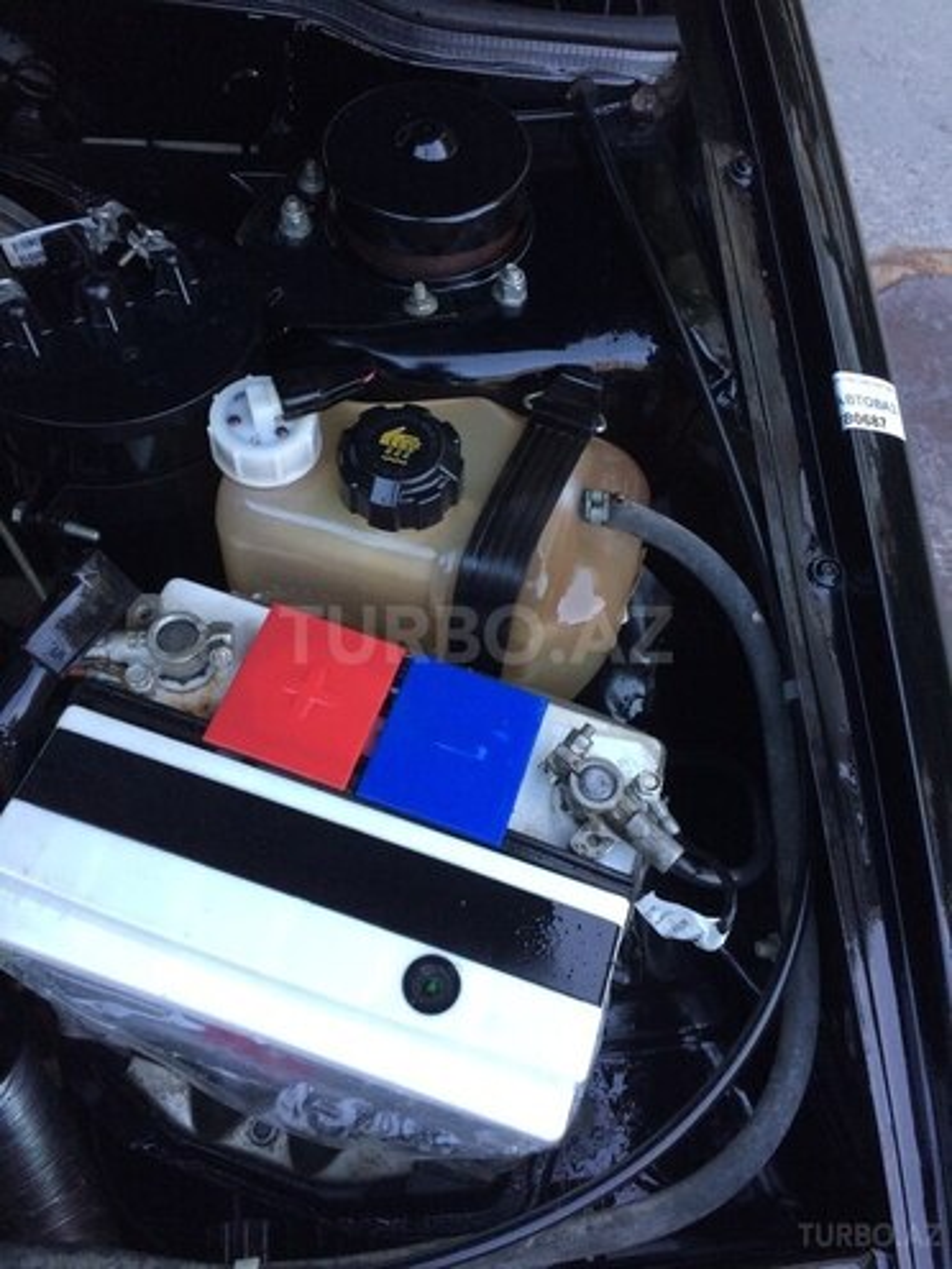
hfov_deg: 48.2
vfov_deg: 61.7
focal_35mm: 29
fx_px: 1063
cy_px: 634
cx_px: 476
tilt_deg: -59.3
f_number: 2.2
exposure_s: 1/33
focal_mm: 4.15
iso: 80
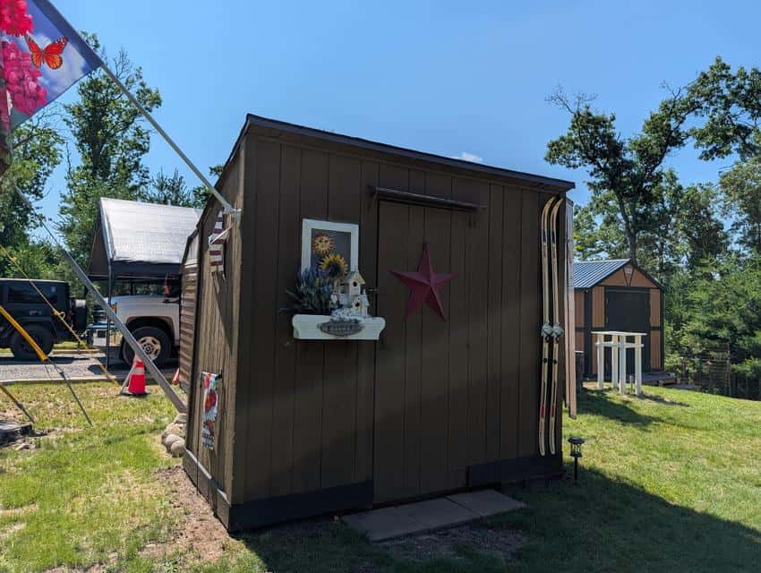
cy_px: 286
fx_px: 528
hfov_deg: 71.5
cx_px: 380
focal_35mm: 24
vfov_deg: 56.9
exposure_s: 1/1678
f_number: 1.68
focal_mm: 6.9
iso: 20
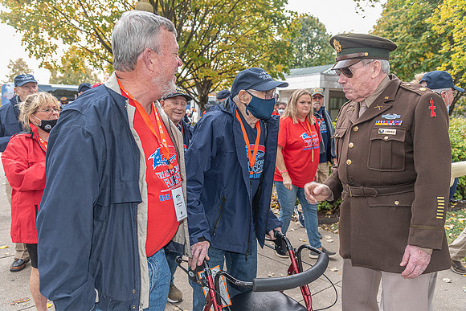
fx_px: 369
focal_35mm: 28
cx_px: 237
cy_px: 153
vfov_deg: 45.7
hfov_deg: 64.6
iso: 500
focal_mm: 28
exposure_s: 1/160
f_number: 4.5
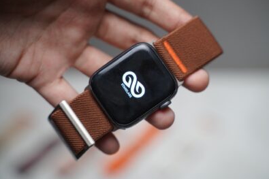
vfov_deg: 17.9
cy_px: 90
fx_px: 568
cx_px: 136
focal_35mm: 76
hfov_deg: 26.7
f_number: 4
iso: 1600
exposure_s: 1/200
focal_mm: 75
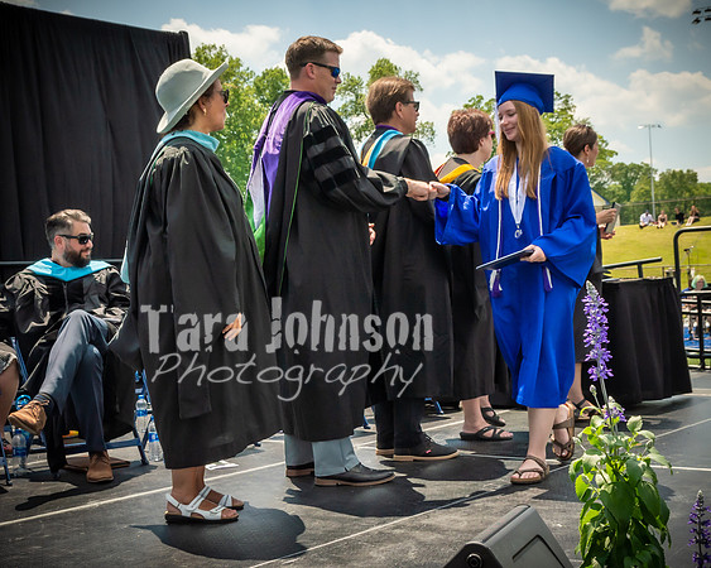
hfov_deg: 33.8
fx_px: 1169
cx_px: 341
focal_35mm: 56
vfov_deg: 27.3
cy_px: 284
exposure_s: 1/800
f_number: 7.1
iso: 200
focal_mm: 22
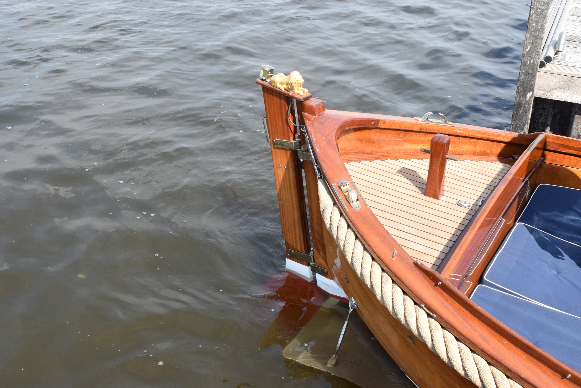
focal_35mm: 45
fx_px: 726
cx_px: 290
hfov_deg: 43.6
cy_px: 194
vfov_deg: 29.9
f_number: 18
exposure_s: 1/200
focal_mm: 30
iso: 640
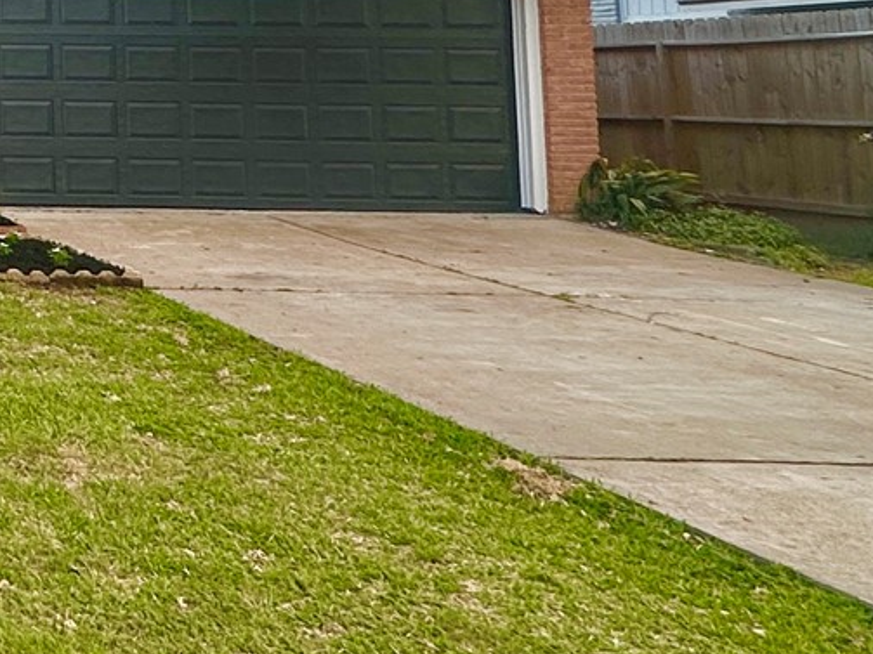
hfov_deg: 24.5
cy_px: -47
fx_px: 1437
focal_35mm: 57
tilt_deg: +6.2
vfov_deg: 24.1
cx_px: -502
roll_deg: -0.6
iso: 40
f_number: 2.2
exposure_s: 1/336
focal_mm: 2.22
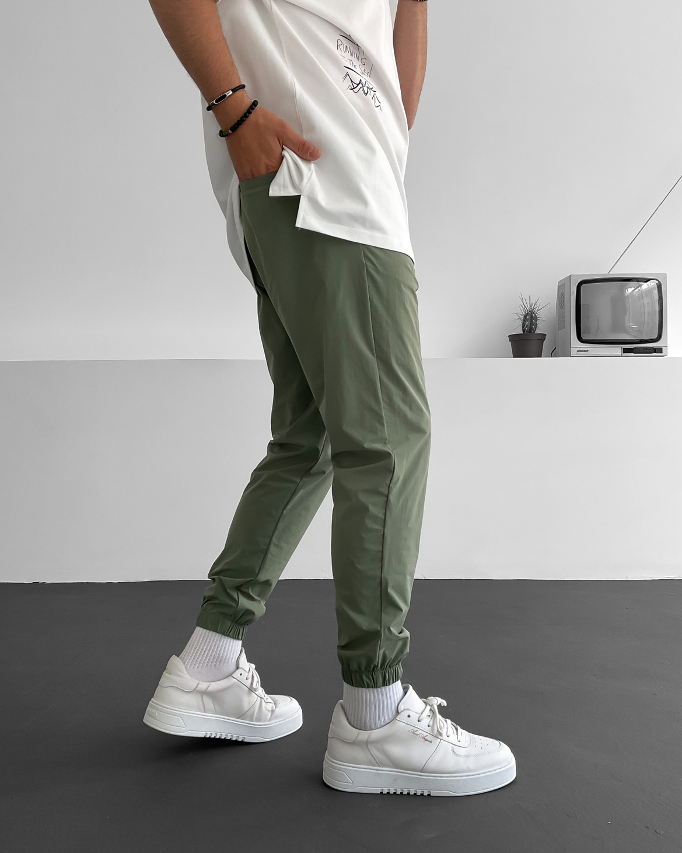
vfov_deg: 57.2
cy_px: 411
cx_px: 335
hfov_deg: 47.1
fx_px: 782
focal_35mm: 31
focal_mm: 3
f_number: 1.8
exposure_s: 1/120
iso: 25
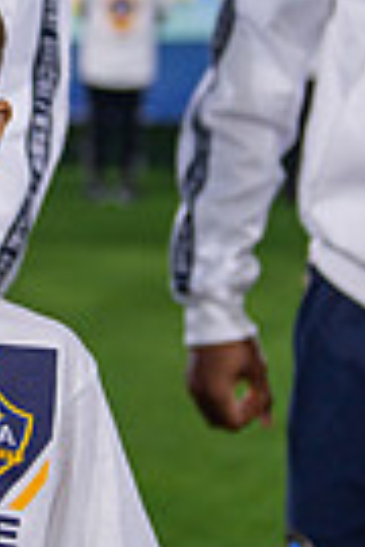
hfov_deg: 9.1
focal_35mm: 147
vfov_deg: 13.9
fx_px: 2235
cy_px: 182
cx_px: -162
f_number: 2.8
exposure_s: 1/1250
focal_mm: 44
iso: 640
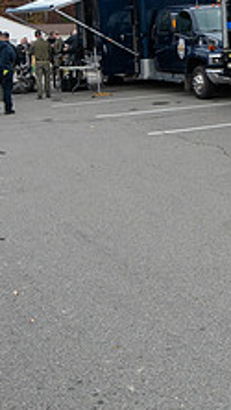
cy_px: 61
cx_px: 254
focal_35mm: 67
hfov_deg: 17.4
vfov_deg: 30.4
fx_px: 729
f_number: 4
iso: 1000
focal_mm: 21
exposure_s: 1/3200
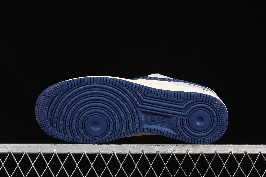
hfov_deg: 27.0
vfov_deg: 18.2
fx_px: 554
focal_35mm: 75
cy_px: 88
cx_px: 133
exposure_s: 1/60
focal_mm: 50
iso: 160
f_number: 6.3
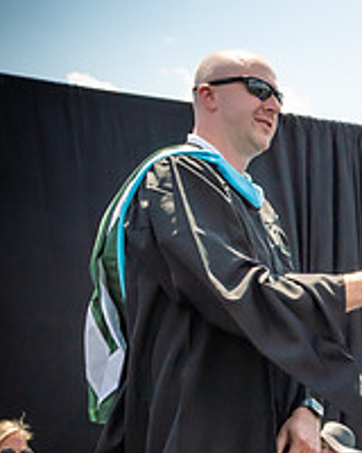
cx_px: 631
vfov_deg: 16.5
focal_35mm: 114
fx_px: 1527
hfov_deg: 12.5
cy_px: 460
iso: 200
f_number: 7.1
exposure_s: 1/800
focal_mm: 24
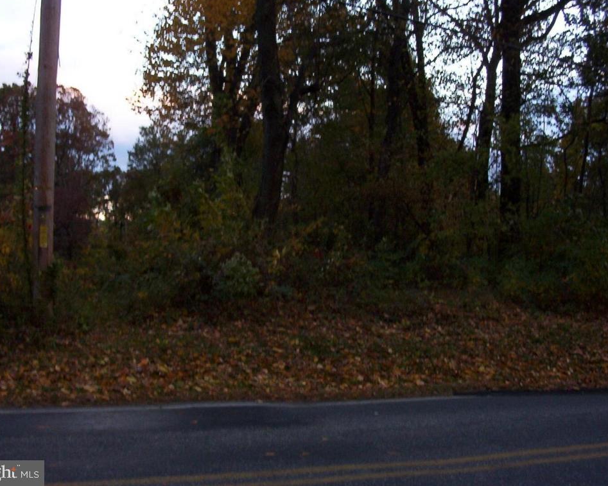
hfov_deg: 44.8
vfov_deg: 36.5
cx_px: 291
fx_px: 738
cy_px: 240
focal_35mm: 41
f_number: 4.5
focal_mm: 6
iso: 140
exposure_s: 1/30
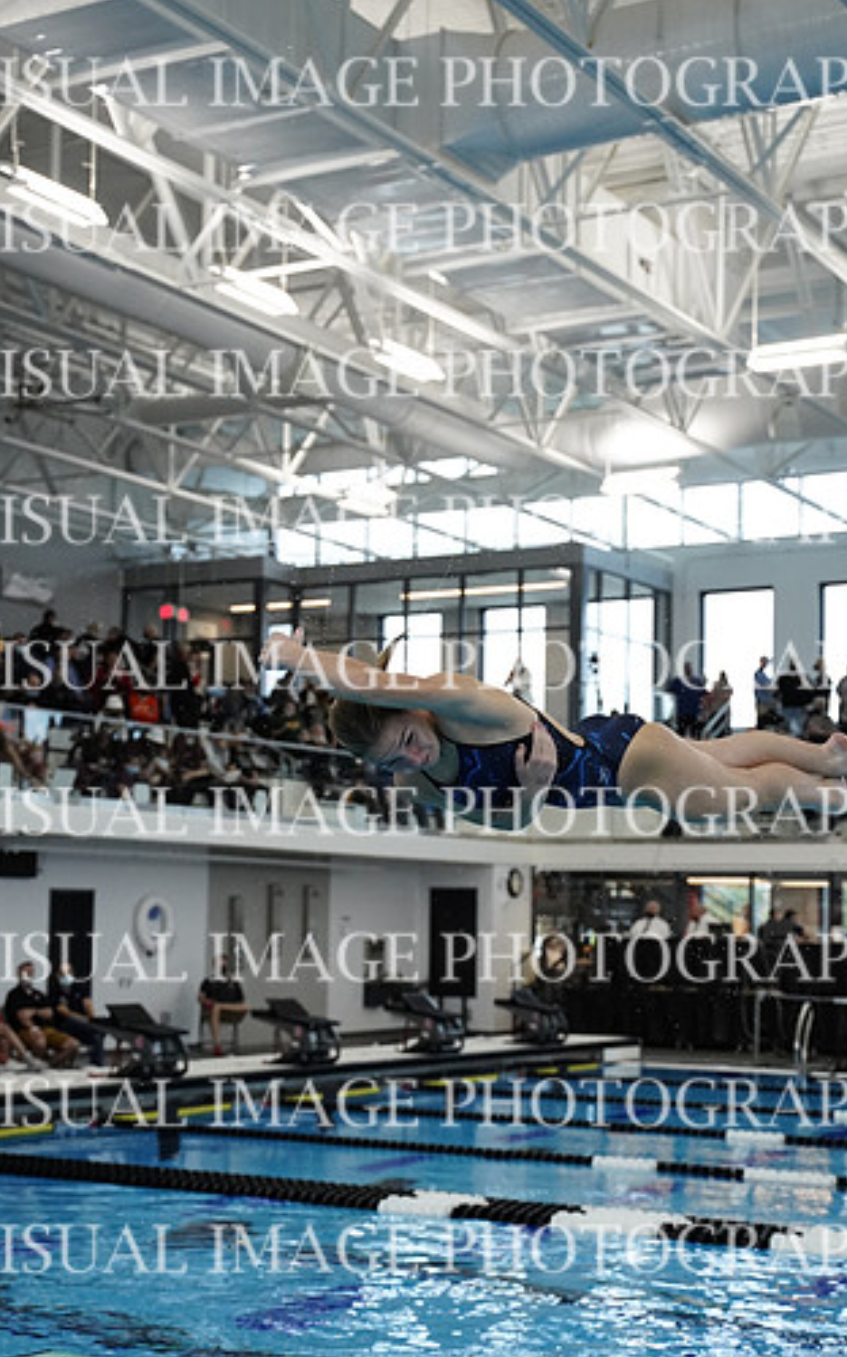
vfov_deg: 35.1
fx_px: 2145
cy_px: 738
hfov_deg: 22.3
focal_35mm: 58
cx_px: 422
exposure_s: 1/1250
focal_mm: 49
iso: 4000
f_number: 3.2
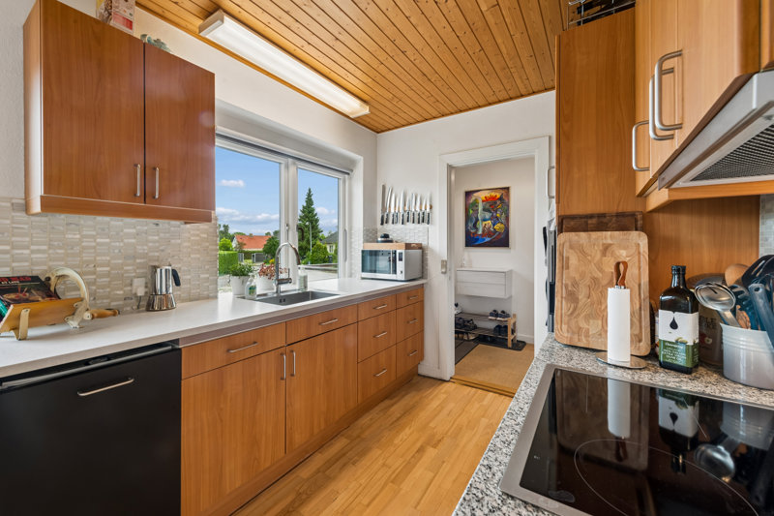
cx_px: 387
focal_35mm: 14
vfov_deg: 81.2
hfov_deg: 104.3
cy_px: 258
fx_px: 301
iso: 200
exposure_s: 1/5
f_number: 11
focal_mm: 14
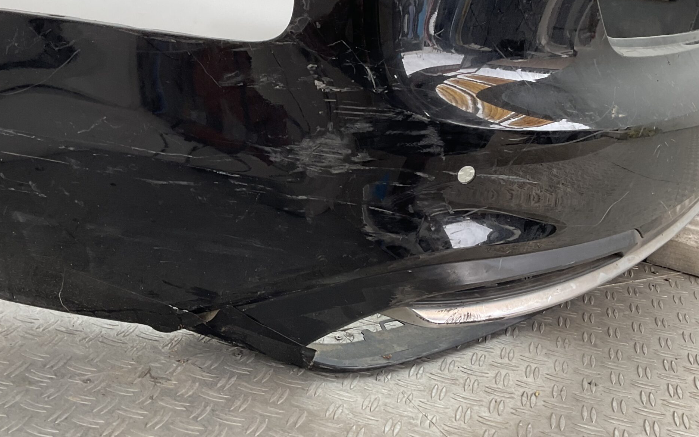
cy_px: 139
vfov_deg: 30.3
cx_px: 305
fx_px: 800
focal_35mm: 42
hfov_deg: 47.1
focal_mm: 3
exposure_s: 1/100
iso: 25
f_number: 1.8
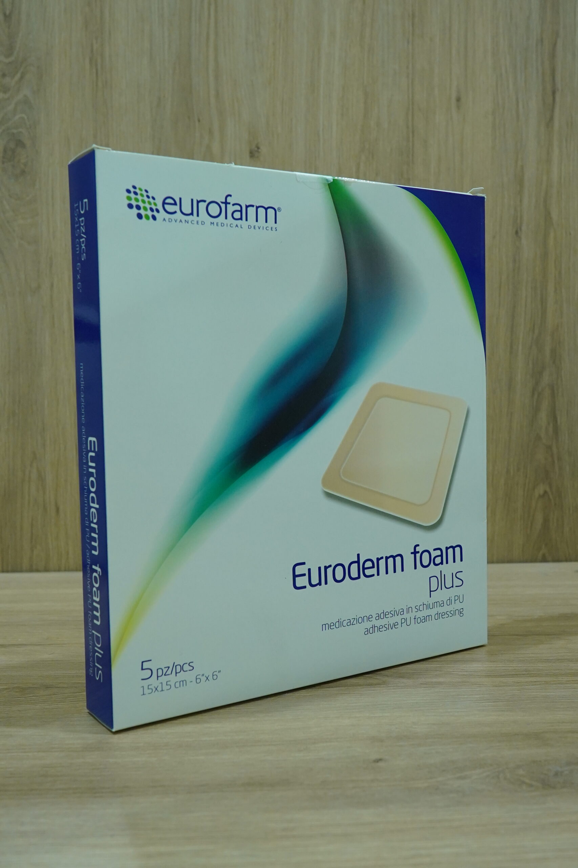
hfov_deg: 36.9
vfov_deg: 53.1
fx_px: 867
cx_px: 289
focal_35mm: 36
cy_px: 434
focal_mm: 24
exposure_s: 1/100
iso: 2000
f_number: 6.3
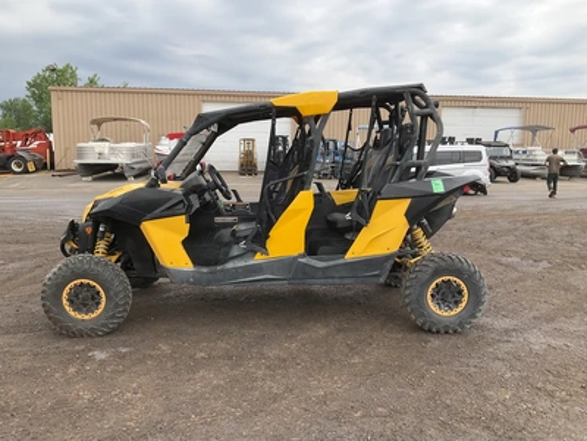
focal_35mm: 29
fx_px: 492
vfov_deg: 48.2
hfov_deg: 61.7
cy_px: 220
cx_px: 294
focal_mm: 3
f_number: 1.8
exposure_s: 1/691
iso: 25
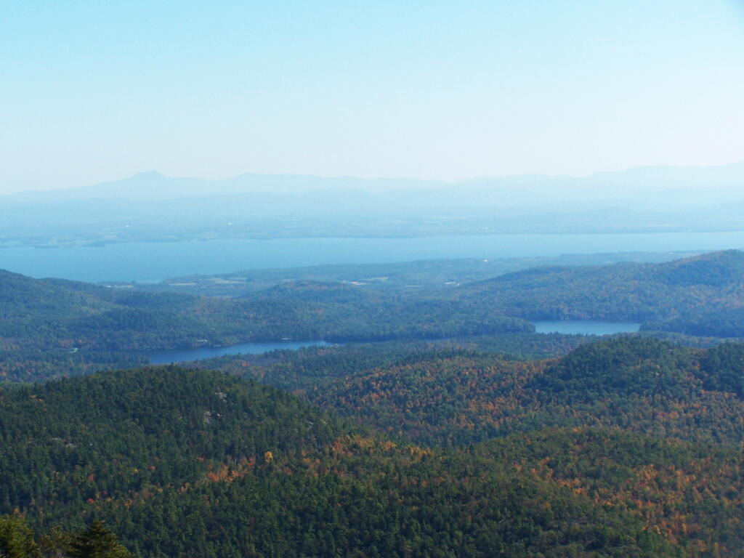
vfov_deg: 19.6
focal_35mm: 75
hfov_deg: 26.0
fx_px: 1612
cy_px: 279
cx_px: 372
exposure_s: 1/800
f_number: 4.5
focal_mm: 12.4
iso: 80
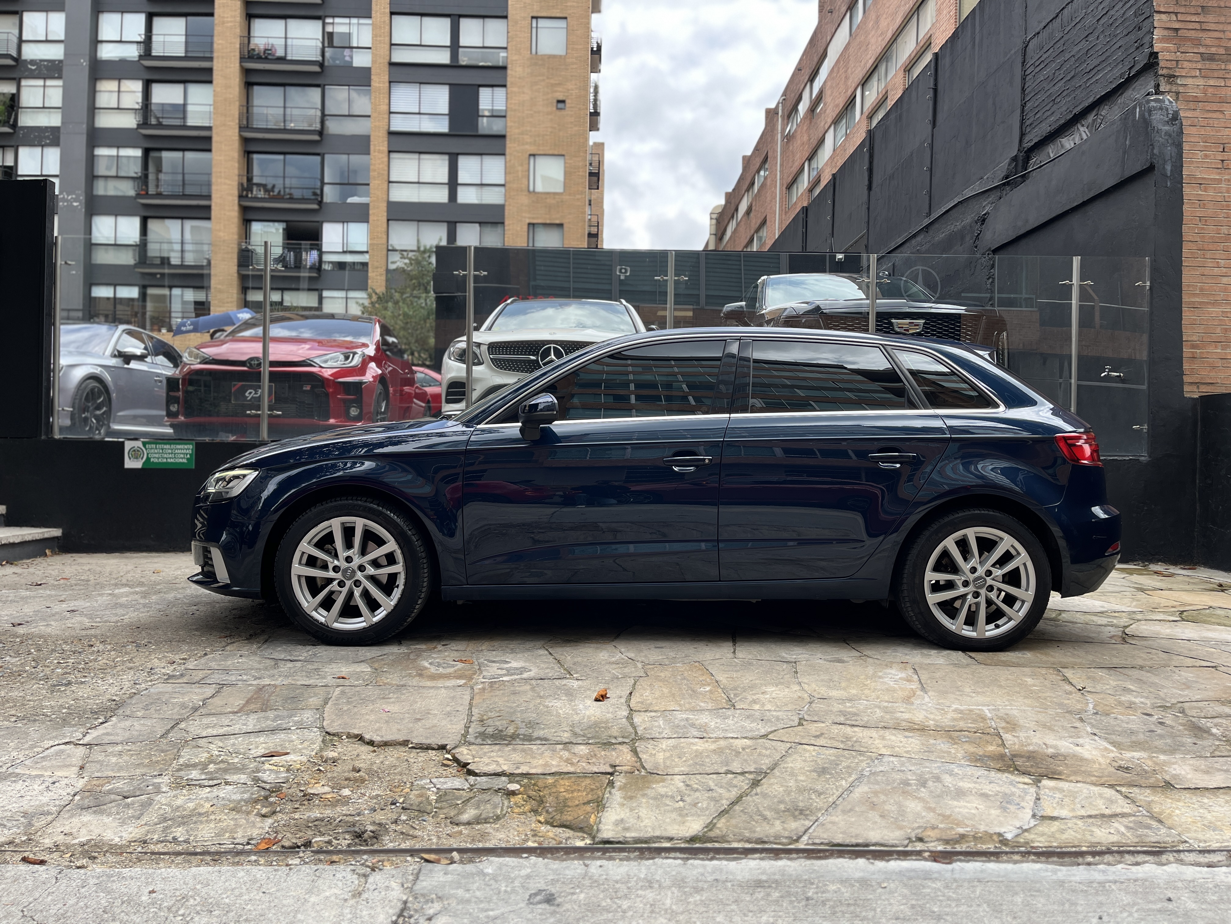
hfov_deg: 67.3
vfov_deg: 53.1
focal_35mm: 26
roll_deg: -0.9
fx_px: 925
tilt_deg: +0.2
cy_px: 462
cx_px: 616
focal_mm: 5.1
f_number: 1.6
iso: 50
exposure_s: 1/951
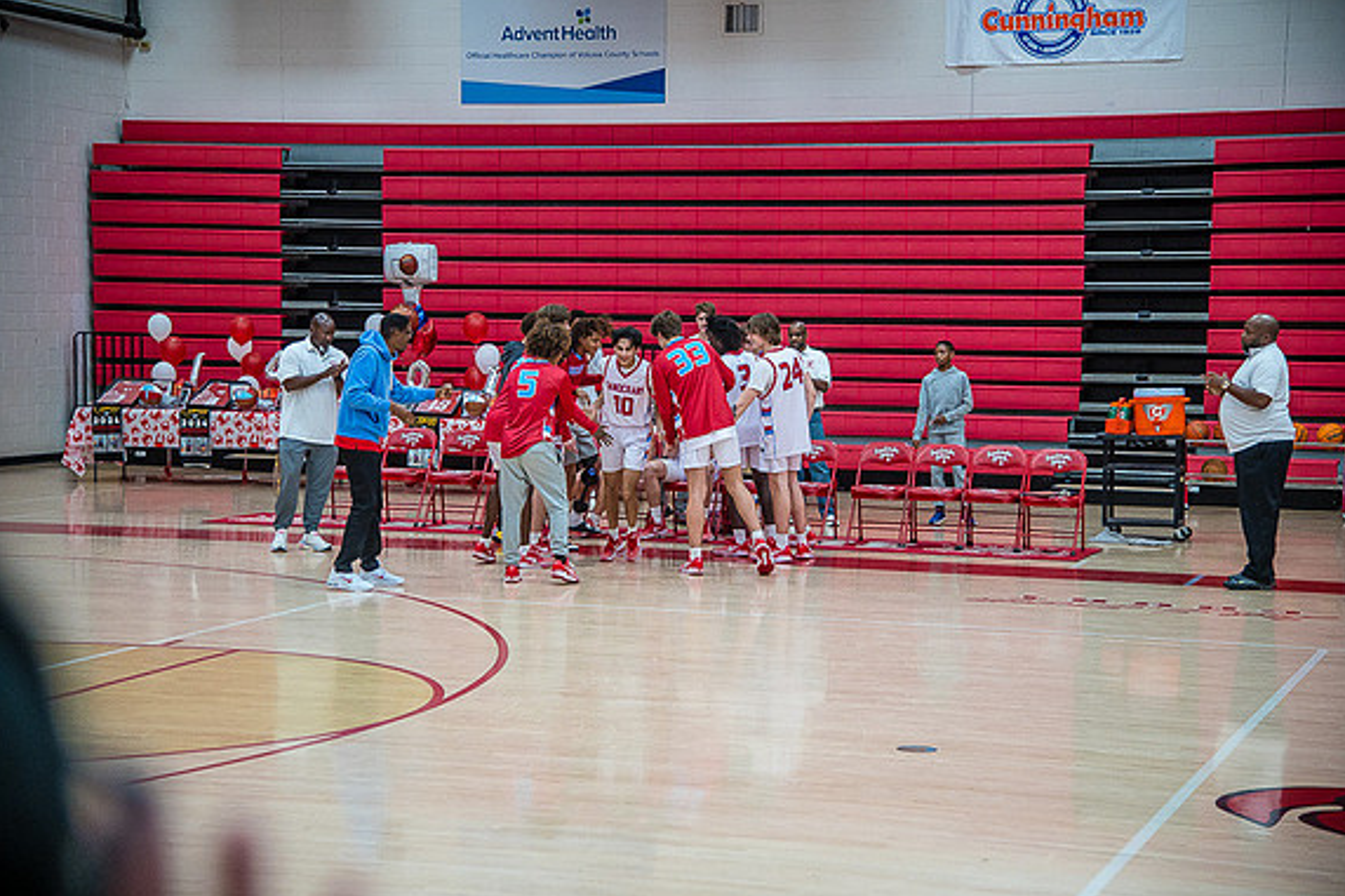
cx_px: 677
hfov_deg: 26.7
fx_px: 2838
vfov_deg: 17.9
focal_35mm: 76
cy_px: 449
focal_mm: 75
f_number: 4
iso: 2000
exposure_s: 1/320
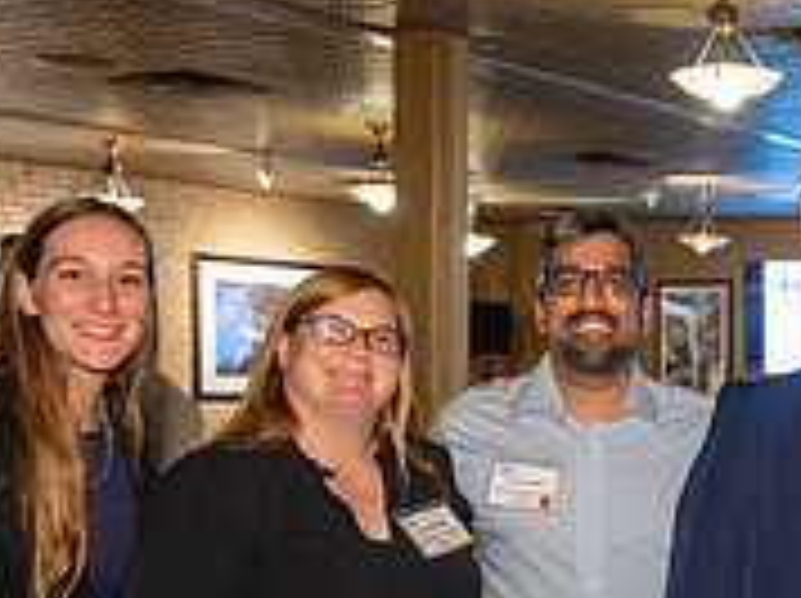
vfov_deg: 18.1
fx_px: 1849
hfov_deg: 22.2
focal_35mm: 80
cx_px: 1017
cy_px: 535
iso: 3200
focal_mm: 25.5
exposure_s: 1/80
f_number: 4
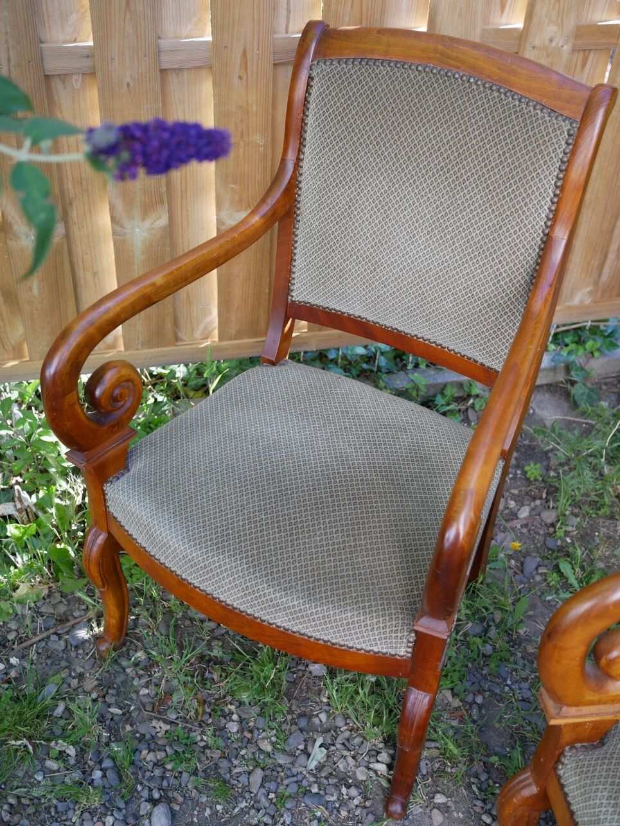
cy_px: 413
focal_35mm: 40
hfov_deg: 36.0
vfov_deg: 46.8
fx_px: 955
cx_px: 310
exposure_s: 1/200
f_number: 2.2
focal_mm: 20
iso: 200
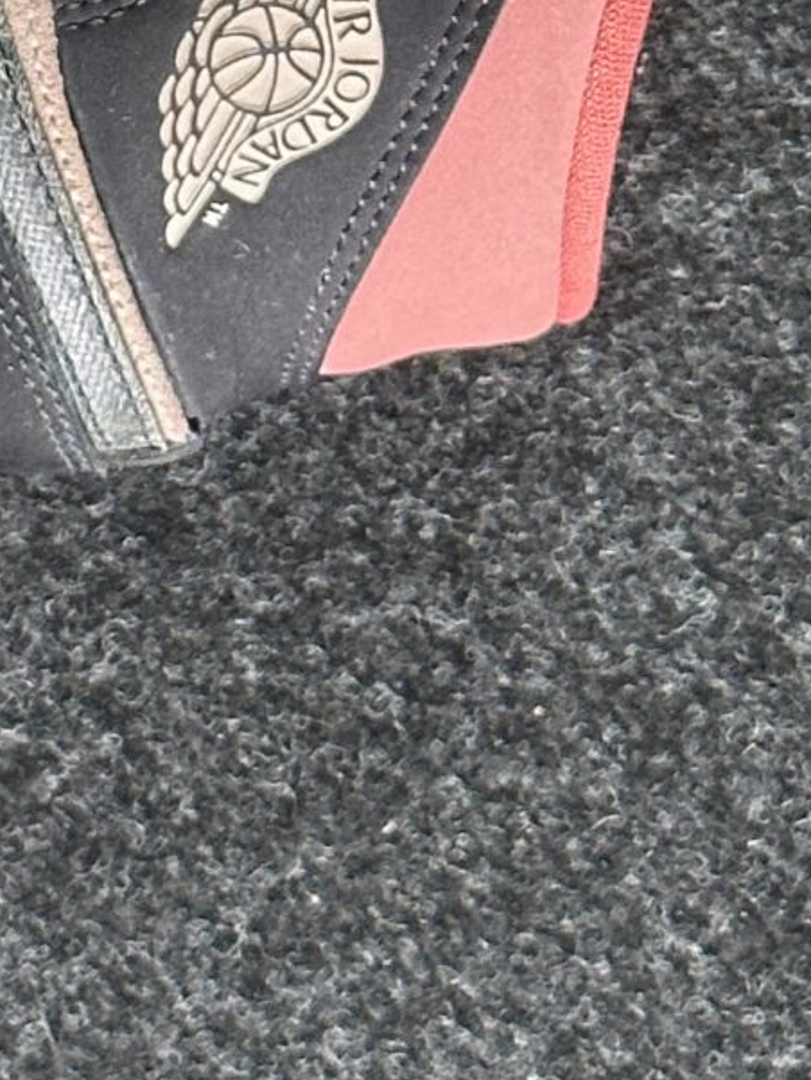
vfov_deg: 9.4
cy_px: -535
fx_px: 6368
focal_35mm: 204
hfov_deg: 7.1
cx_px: -569
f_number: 1.78
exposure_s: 1/50
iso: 200
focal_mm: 6.86
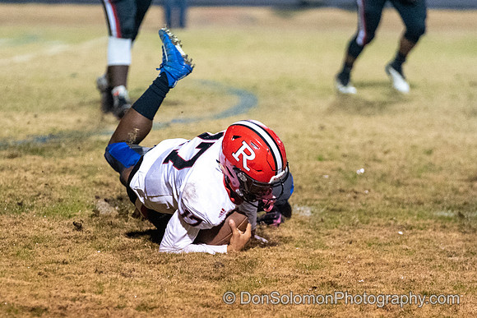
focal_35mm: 292
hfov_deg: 7.0
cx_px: 140
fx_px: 3870
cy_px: 152
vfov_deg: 4.7
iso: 10000
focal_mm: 179
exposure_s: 1/800
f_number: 2.8
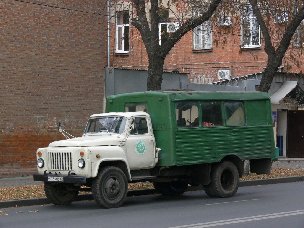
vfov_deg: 14.9
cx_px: 152
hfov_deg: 19.8
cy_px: 114
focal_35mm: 99
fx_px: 870
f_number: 7.1
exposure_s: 1/80
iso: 100
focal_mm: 21
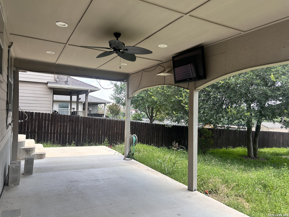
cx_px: 144
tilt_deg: -0.2
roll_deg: -1.5
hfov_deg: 67.3
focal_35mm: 26
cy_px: 108
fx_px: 217
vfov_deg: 53.1
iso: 50
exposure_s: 1/674
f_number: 1.5
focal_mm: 5.7
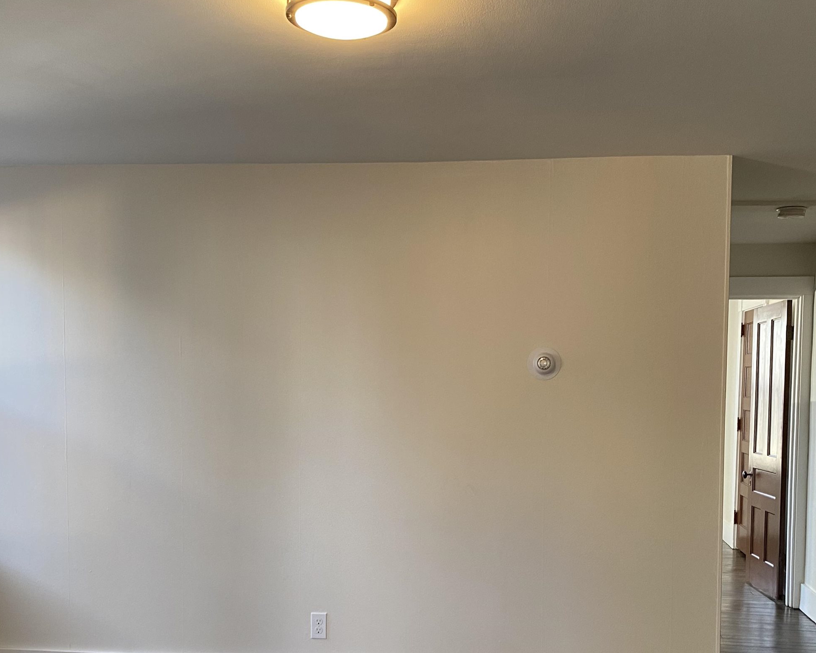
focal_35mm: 40
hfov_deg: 45.8
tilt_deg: -4.6
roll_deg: -0.2
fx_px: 966
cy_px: 472
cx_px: 419
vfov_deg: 36.6
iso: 80
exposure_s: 1/60
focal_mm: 4.25
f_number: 1.8
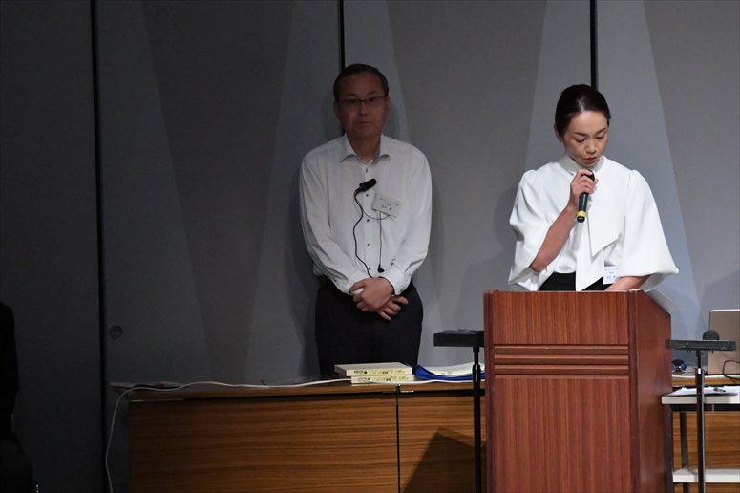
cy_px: 246
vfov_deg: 4.8
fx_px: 5856
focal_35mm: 285
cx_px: 370
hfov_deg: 7.2
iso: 10000
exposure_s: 1/400
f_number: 5.6
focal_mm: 190
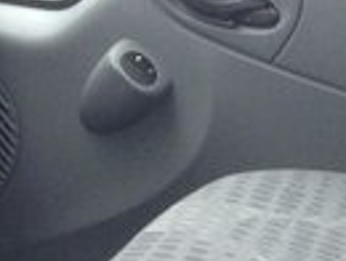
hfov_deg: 10.9
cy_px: -97
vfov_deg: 8.8
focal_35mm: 167
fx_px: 1672
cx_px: -319
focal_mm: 4.12
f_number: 2.4
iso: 100
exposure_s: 1/20
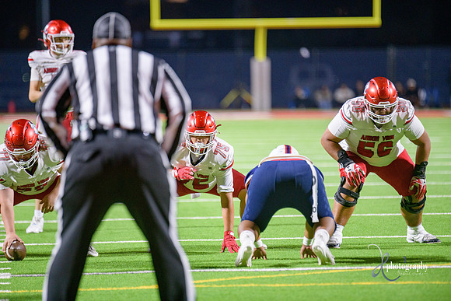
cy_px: 150
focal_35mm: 300
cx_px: 226
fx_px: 3759
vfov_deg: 4.6
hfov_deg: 6.9
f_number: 2.8
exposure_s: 1/250
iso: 2000
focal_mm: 300
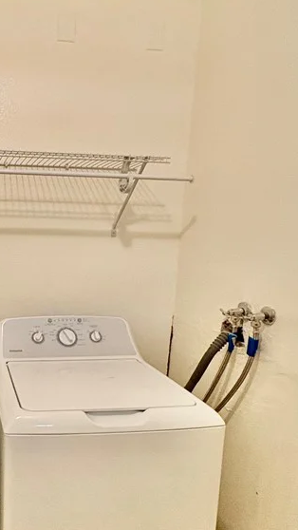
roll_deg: -0.8
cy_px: 280
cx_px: -2
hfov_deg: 37.1
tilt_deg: -5.4
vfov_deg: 67.9
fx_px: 393
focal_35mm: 28
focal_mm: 2.22
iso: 500
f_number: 2.2
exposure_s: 1/60
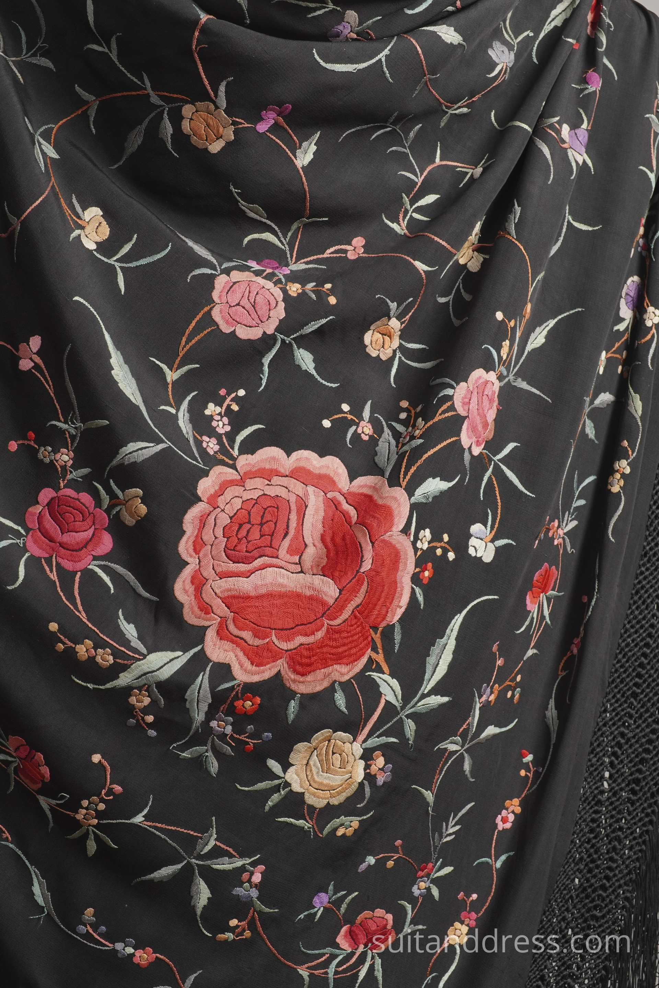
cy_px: 494
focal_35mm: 48
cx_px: 330
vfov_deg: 41.1
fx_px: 1318
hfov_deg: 28.1
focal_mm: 32
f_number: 8
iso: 320
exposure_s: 1/15
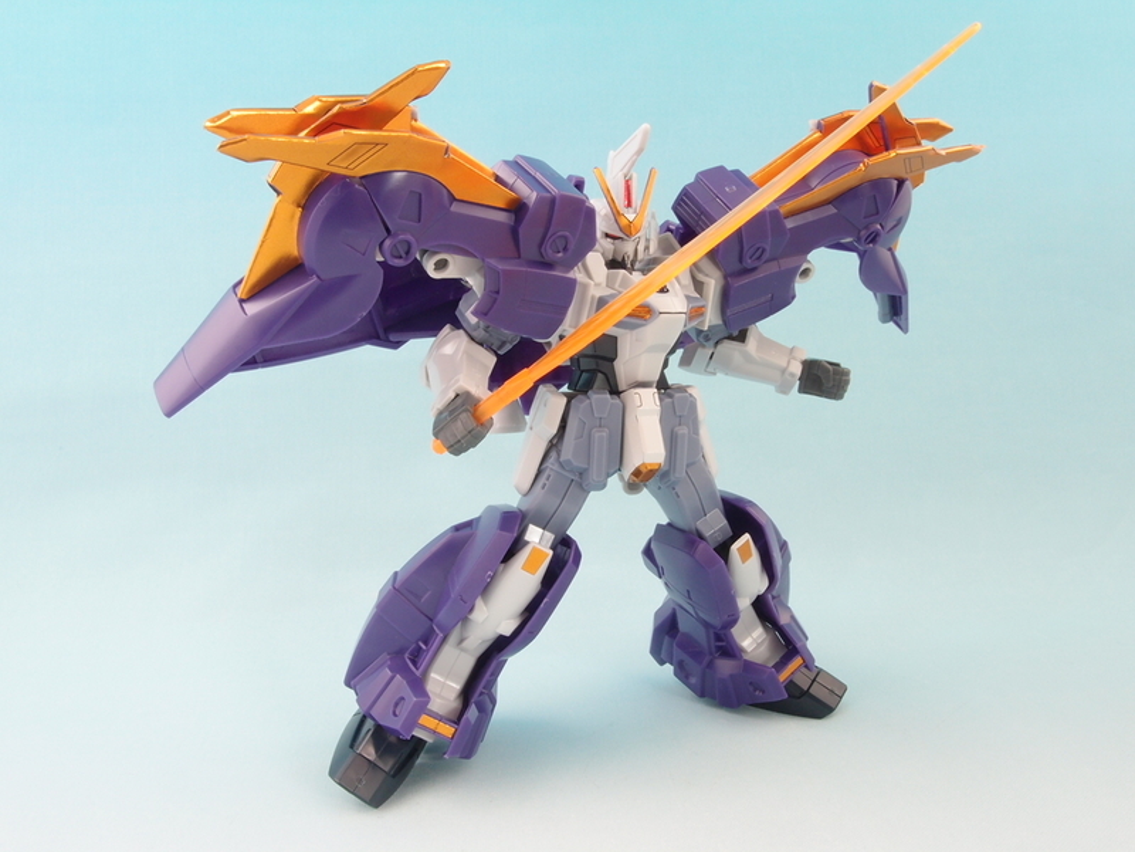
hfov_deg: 56.8
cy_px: 426
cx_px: 568
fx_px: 1049
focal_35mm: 32
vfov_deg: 44.2
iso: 100
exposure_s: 1.3
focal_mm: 6.87
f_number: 8
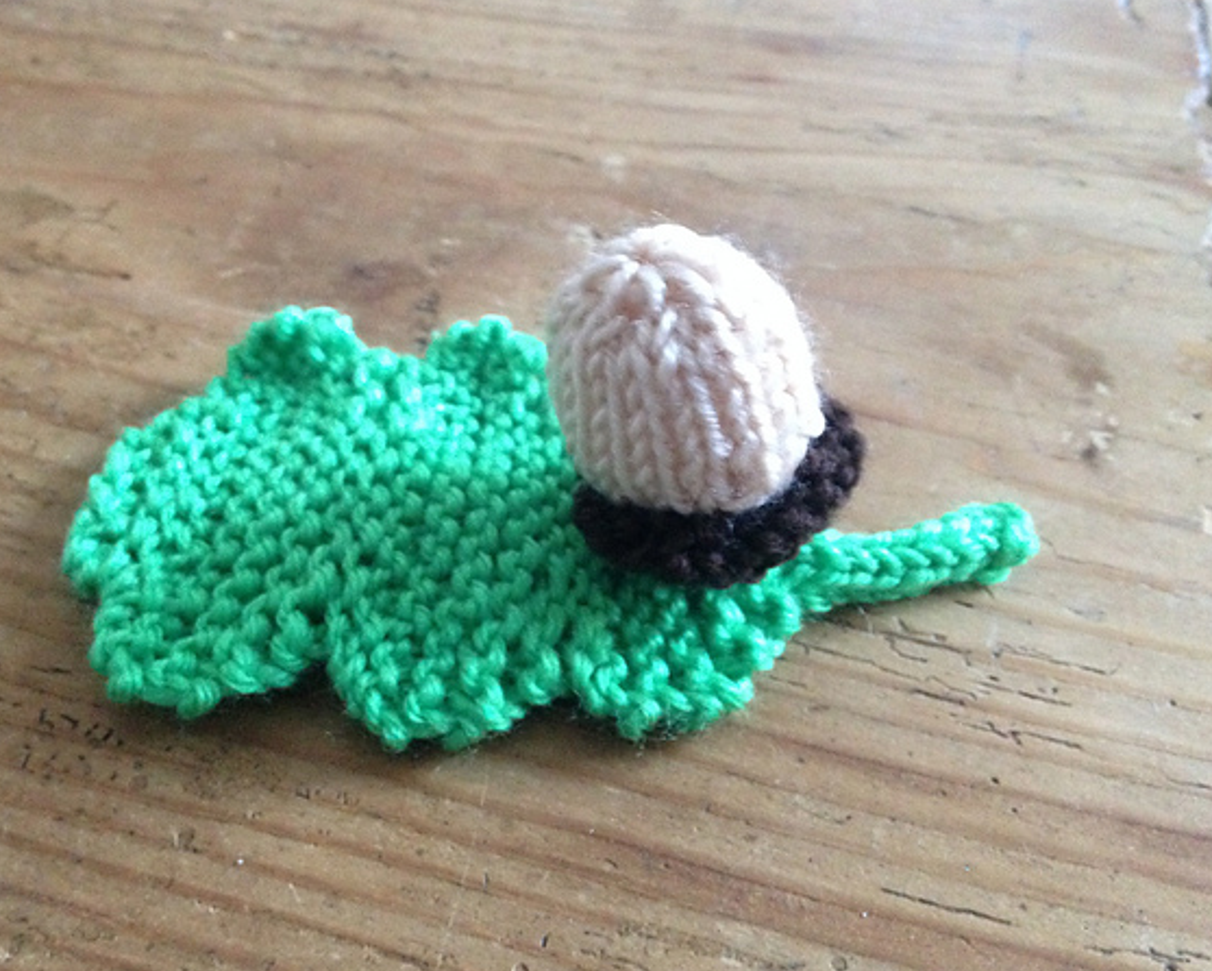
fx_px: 1328
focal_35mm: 37
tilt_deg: -46.1
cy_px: 459
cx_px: 527
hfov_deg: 48.9
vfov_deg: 40.1
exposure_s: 1/15
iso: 640
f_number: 2.4
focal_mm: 4.12
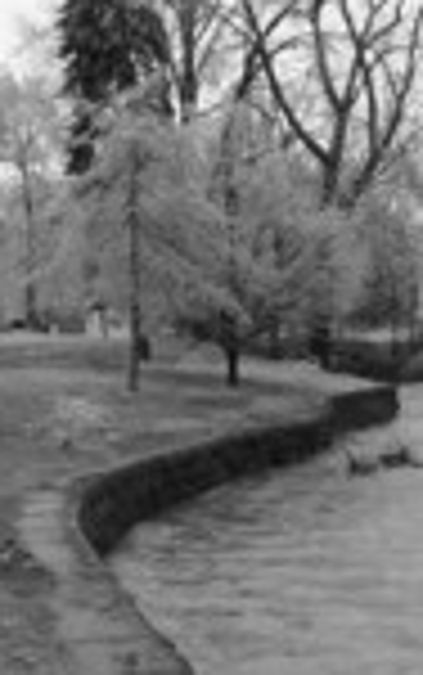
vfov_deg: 20.3
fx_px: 1878
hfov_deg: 12.6
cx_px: 500
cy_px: 256
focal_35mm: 102
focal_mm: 6
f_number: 2.8
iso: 80
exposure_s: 1/60
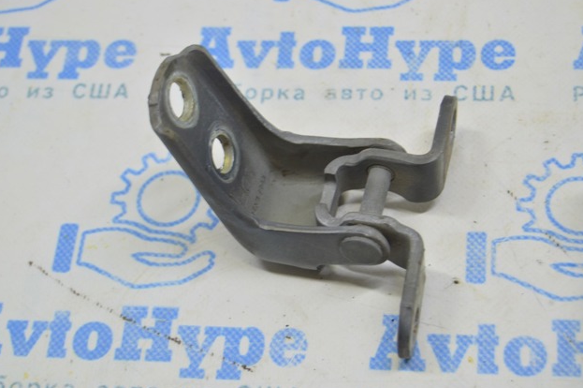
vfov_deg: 17.7
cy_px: 194
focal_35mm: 77
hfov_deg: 26.3
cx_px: 294
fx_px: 1246
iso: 400
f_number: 5.6
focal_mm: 50
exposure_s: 1/20
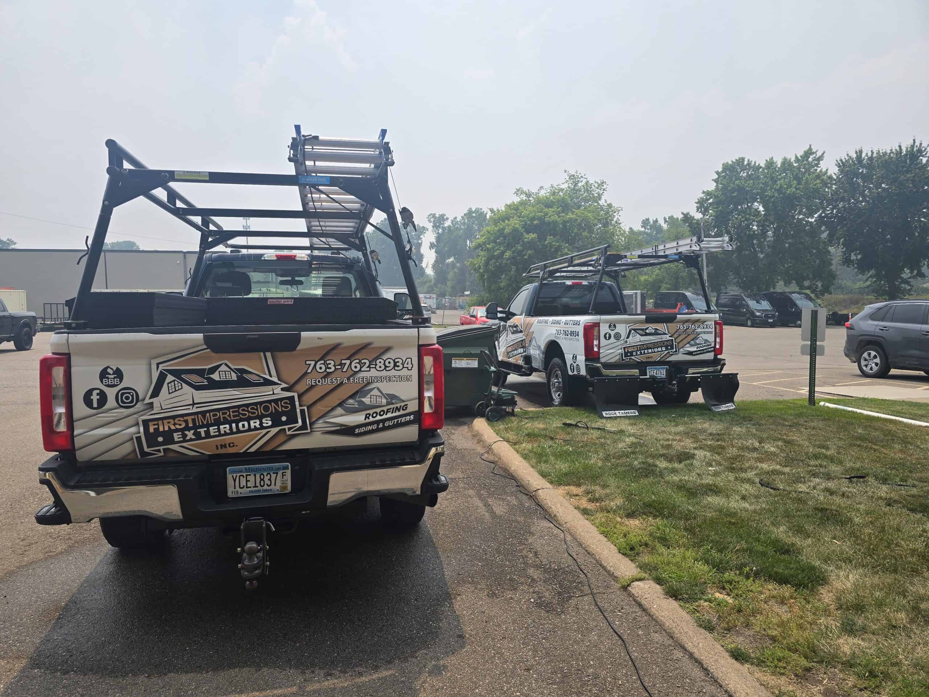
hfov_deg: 73.9
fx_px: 617
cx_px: 464
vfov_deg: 58.9
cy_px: 348
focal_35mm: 23
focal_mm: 6.3
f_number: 1.7
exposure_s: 1/978
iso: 12
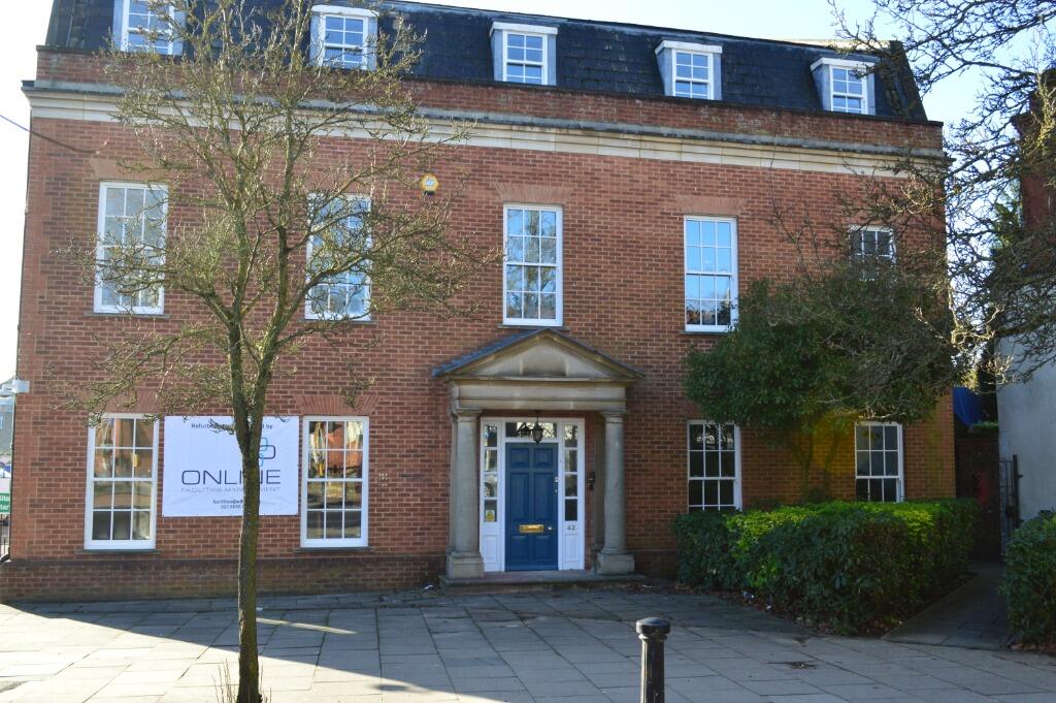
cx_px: 528
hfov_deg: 57.3
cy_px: 352
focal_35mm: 33
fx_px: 967
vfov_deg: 39.9
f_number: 9
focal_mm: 22
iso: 400
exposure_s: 1/160
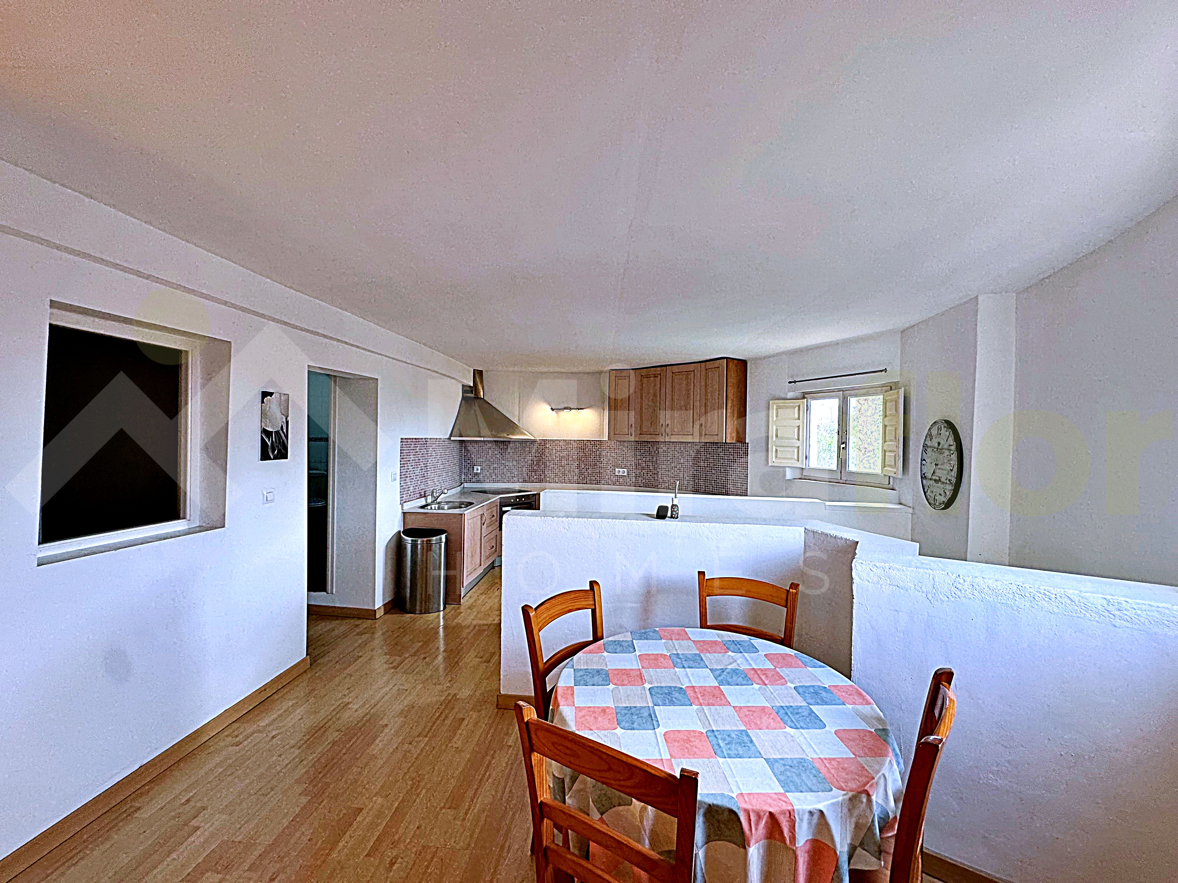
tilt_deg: -0.7
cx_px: 589
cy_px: 442
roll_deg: -0.7
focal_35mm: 14
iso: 100
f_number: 2.2
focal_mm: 2.22
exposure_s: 1/100
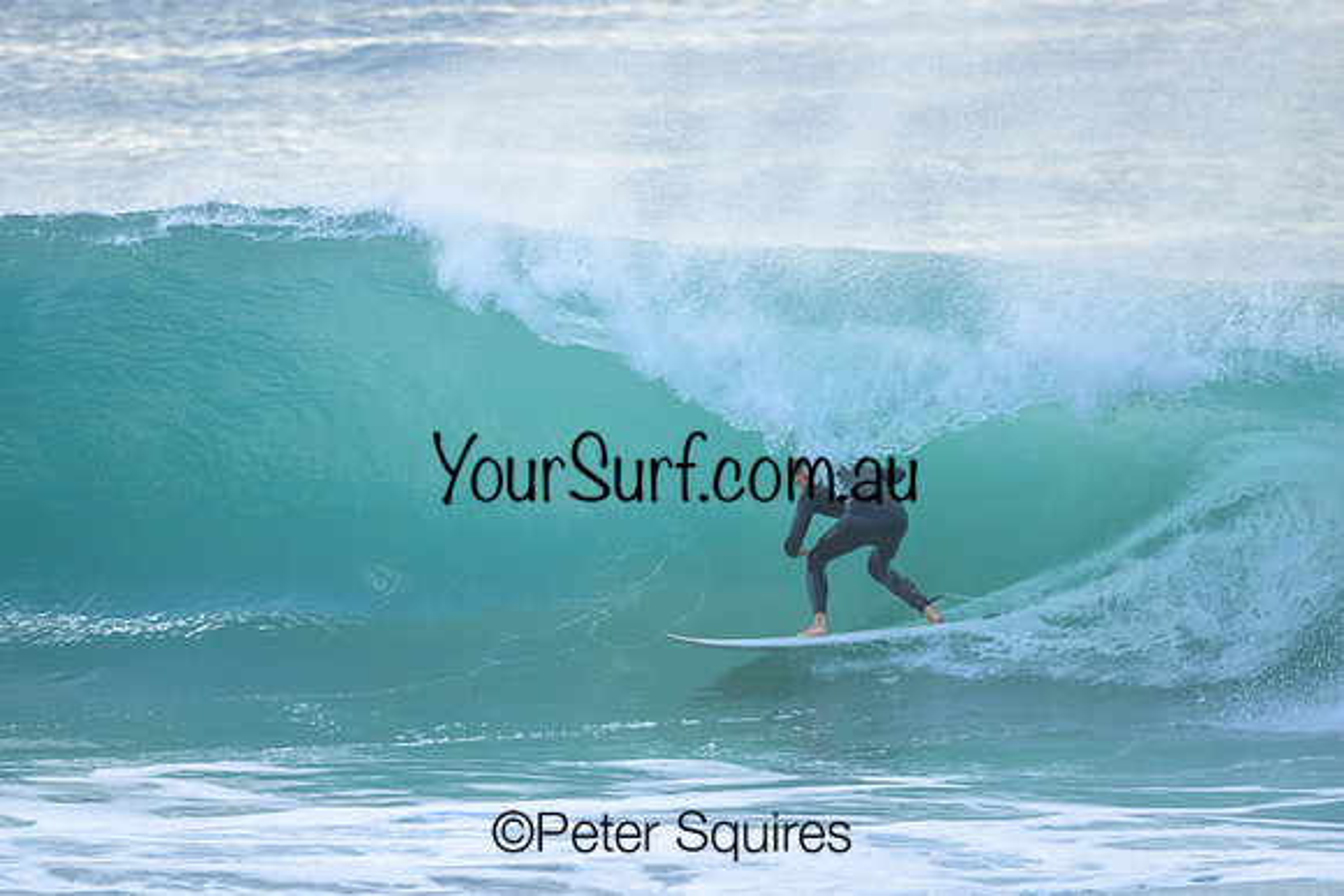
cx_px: 672
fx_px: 29872
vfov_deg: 1.7
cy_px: 448
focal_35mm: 800
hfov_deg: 2.6
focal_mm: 800
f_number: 6.3
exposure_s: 1/2500
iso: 1600
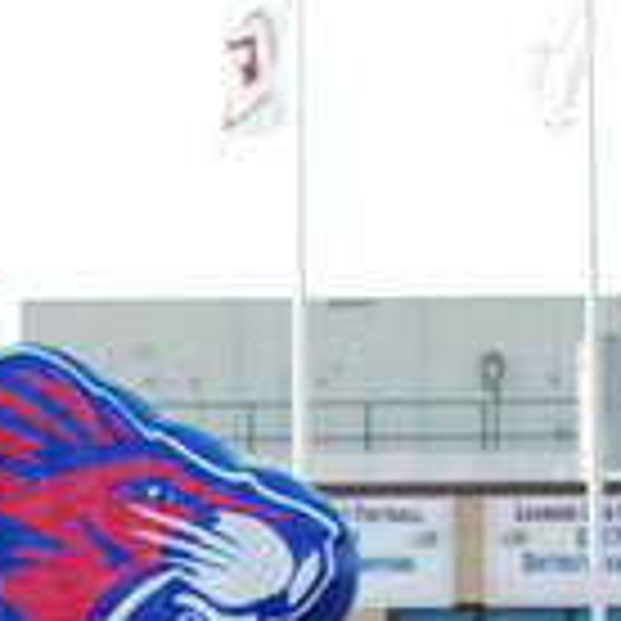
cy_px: 1109
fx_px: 12401
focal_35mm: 611
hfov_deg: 2.9
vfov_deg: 2.9
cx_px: 117
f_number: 4
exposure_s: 1/1000
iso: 400
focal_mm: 77.5
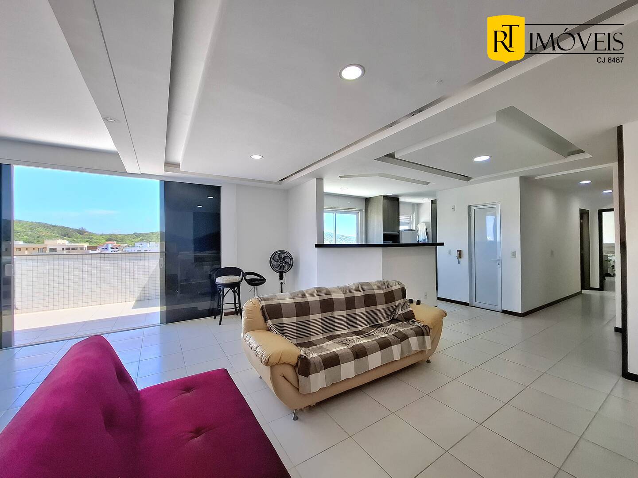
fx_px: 240
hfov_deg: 106.2
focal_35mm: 13
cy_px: 239
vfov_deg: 89.9
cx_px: 319
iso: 40
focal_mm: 1.74
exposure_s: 1/217
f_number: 2.2
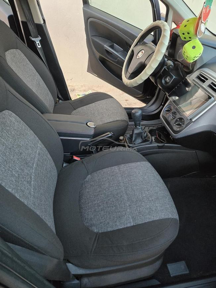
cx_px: 108
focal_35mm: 23
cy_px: 144
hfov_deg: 58.9
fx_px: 191
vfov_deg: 73.9
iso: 800
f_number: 1.8
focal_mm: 5.4
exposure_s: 1/100
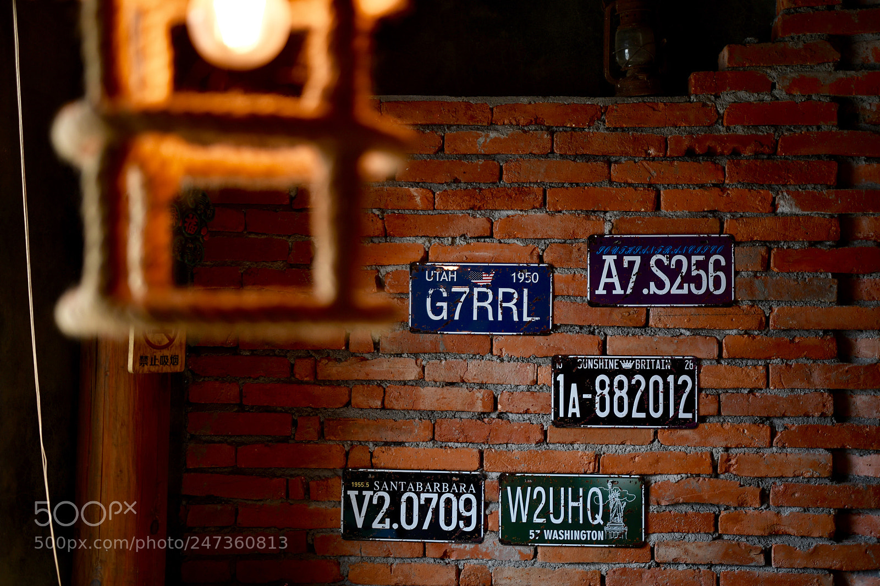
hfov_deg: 37.9
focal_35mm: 52
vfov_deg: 25.7
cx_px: 440
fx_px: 1283
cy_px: 293
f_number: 1.8
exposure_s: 1/100
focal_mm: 35
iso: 100
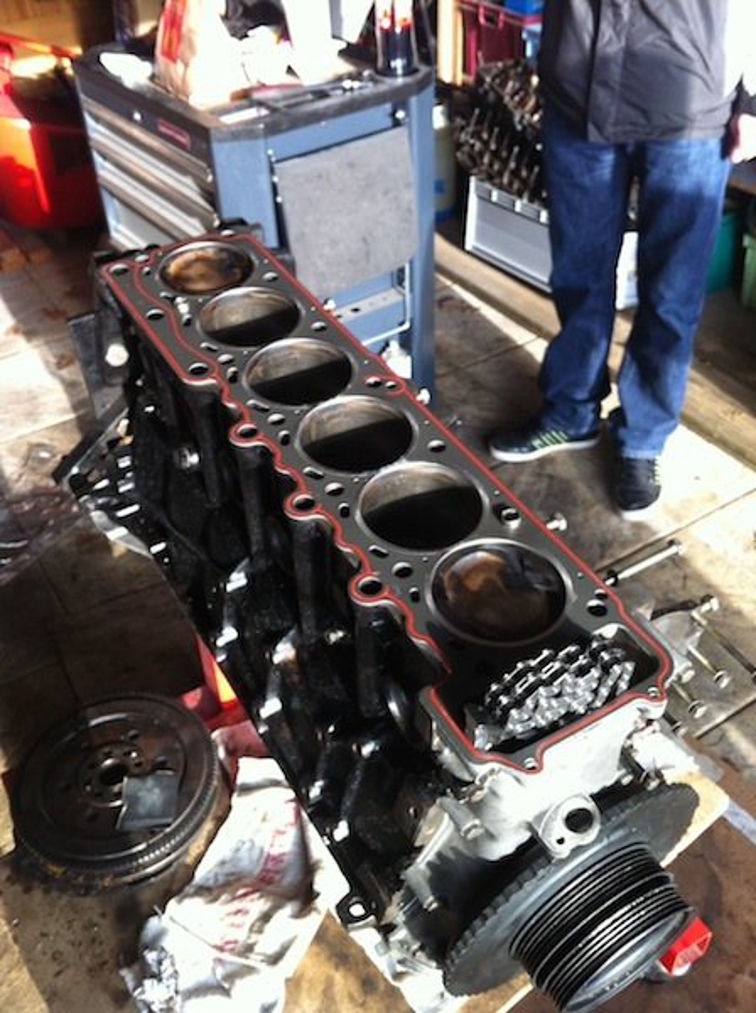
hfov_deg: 40.6
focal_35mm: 35
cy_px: 506
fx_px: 1022
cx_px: 378
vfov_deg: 52.7
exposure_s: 1/60
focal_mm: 3.85
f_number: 2.8
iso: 100
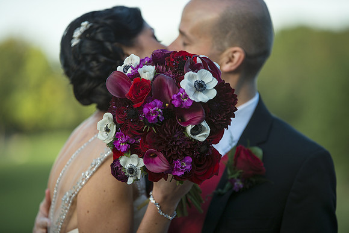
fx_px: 1939
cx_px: 174
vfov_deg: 6.9
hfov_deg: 10.3
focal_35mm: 200
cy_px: 116
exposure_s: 1/800
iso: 200
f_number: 3.2
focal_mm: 200
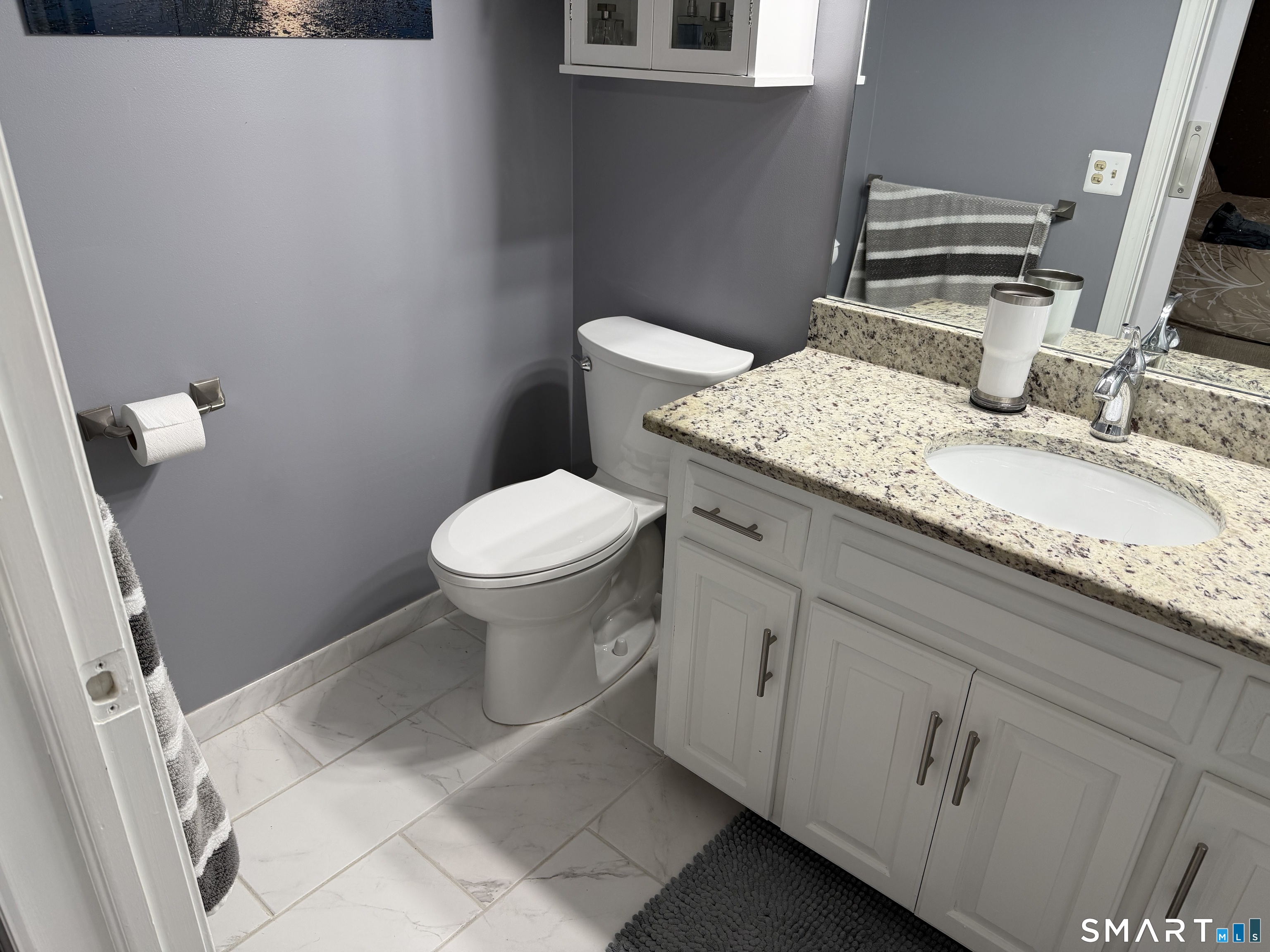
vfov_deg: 56.8
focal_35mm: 24
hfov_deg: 71.6
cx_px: 635
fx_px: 881
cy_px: 476
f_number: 1.78
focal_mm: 6.76
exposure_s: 1/120
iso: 100
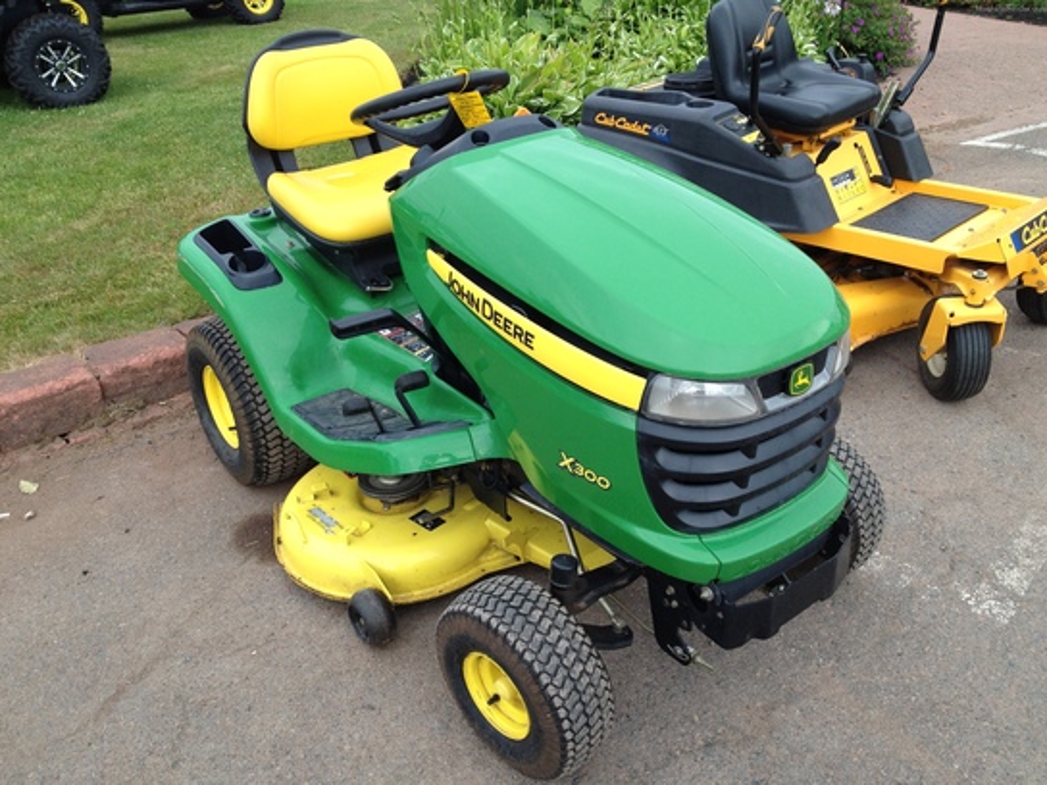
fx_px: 1059
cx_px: 524
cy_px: 392
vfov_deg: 40.7
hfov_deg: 52.6
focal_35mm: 35
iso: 64
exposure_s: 1/341
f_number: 2.4
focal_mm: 4.28
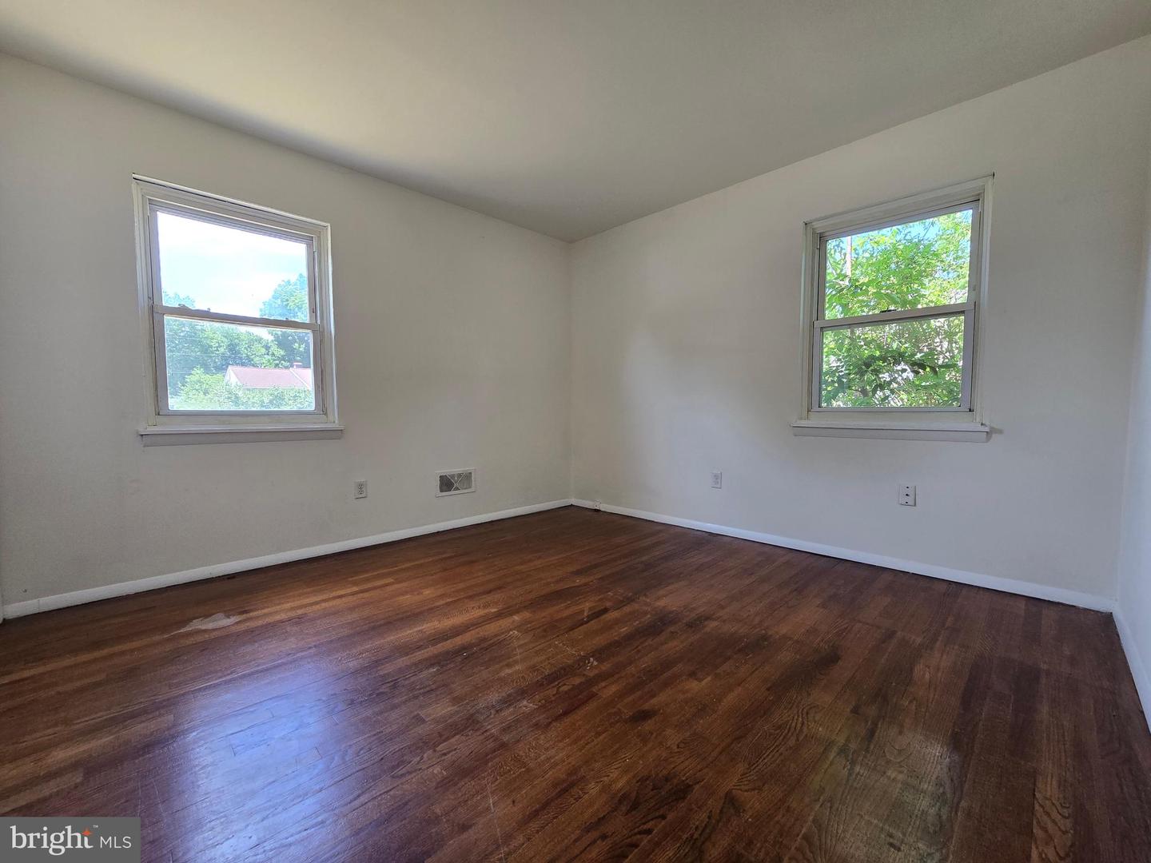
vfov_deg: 89.9
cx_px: 576
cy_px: 432
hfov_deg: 106.2
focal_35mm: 13
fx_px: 432
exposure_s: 1/60
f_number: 2.2
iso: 64
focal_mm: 2.2
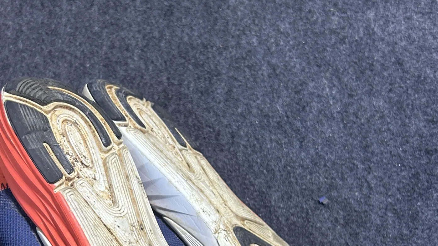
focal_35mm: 52
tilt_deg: -48.3
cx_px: 191
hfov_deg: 39.8
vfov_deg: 22.6
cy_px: 208
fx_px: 604
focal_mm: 5.7
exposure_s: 1/50
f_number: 1.5
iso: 125
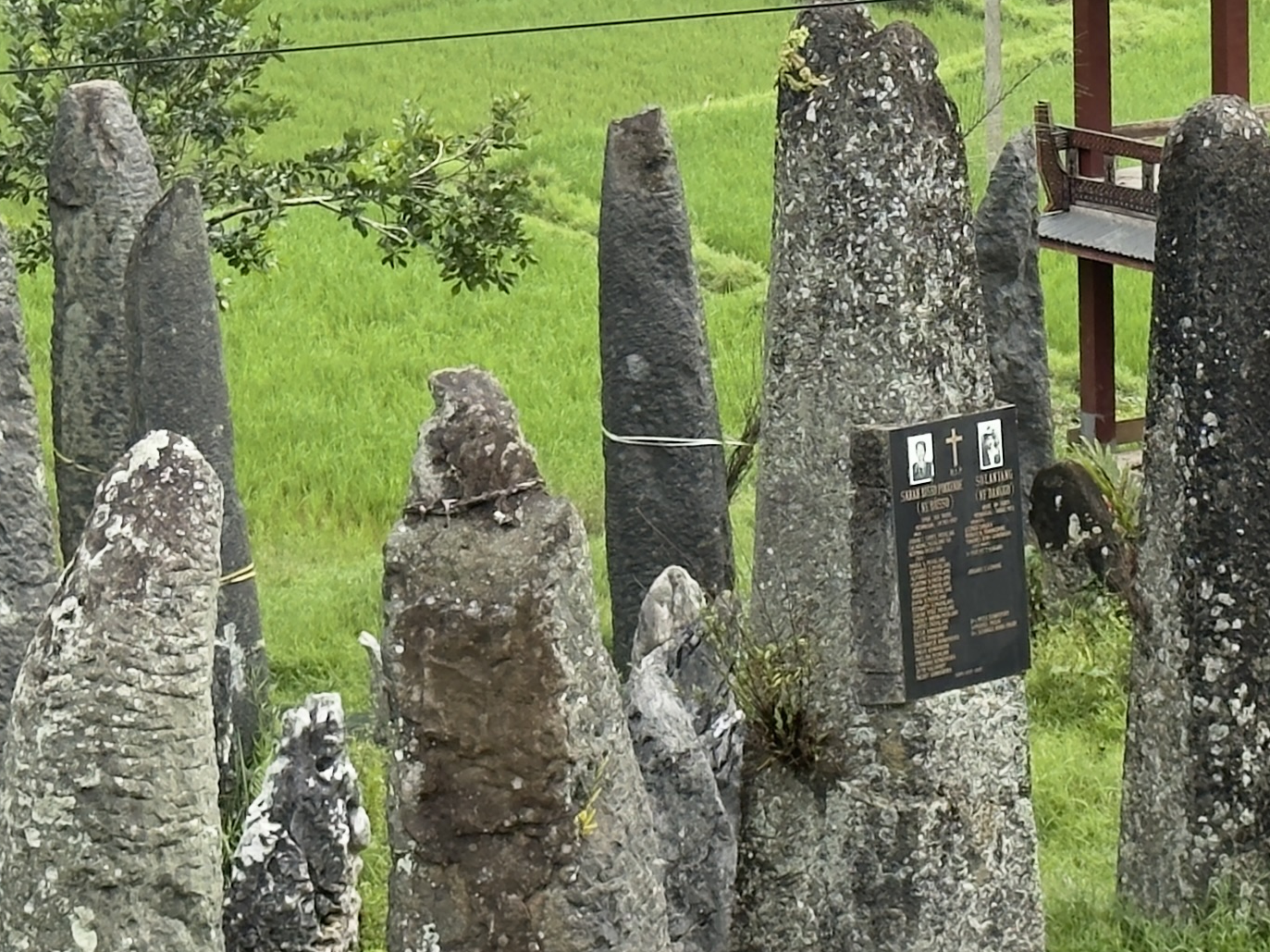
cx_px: 1052
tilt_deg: -10.7
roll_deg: +0.8
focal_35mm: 141
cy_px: 313
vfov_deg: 10.5
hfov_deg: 13.9
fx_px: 5172
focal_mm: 6.76
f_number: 1.78
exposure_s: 1/1575
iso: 100
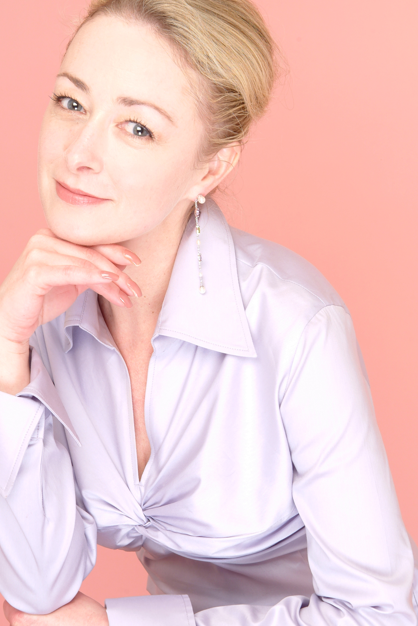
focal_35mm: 173
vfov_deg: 11.9
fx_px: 3006
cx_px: 152
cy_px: 311
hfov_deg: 8.0
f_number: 8
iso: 100
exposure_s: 1/60
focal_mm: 89
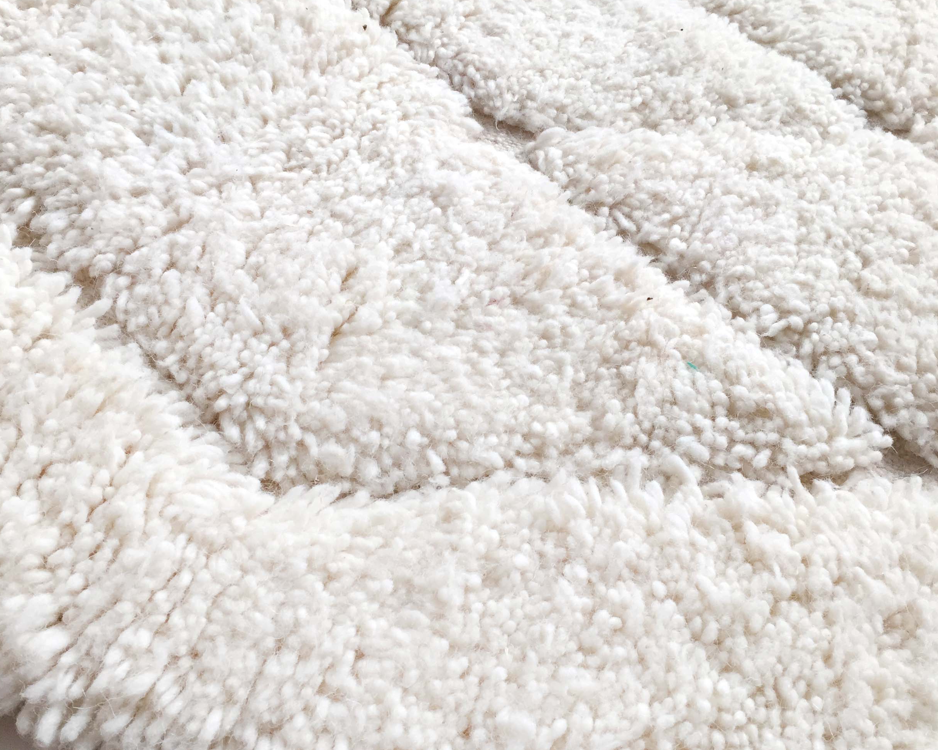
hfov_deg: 47.9
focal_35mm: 38
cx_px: 469
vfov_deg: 39.1
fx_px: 1055
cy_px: 415
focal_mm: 4.15
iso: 50
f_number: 2.2
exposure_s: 1/100
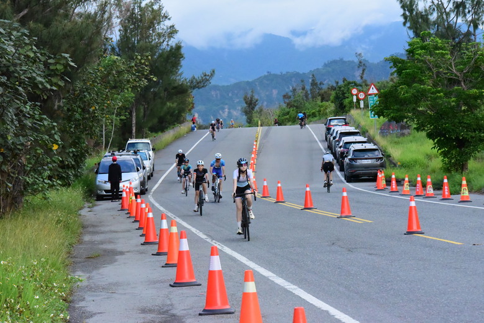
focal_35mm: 135
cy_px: 162
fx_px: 1816
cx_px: 242
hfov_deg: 15.2
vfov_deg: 10.2
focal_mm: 135
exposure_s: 1/2500
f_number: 13
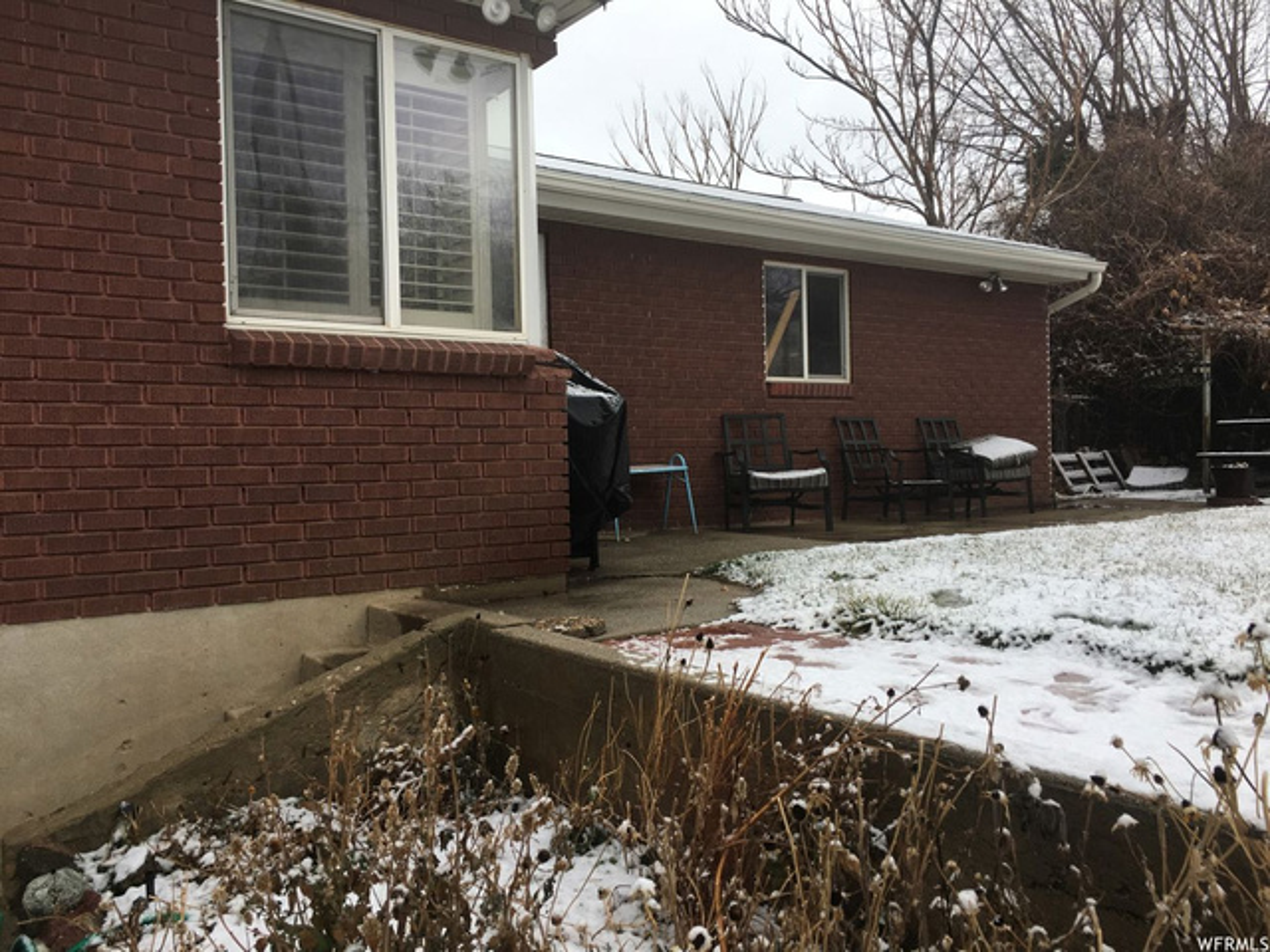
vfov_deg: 48.2
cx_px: 635
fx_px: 1064
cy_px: 476
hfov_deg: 61.7
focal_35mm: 29
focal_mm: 4.15
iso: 25
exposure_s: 1/250
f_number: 2.2
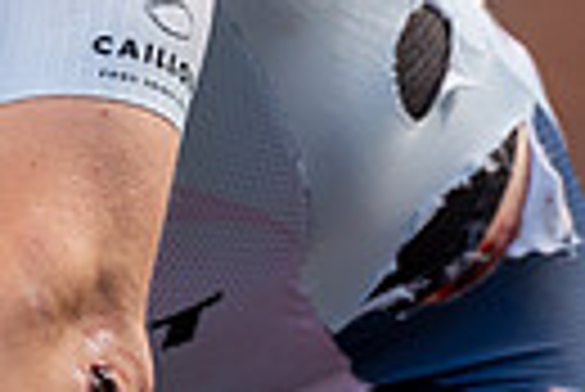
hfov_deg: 2.3
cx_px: -27
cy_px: -331
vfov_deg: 1.5
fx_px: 14527
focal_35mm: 893
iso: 400
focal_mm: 200
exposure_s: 1/1000
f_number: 4
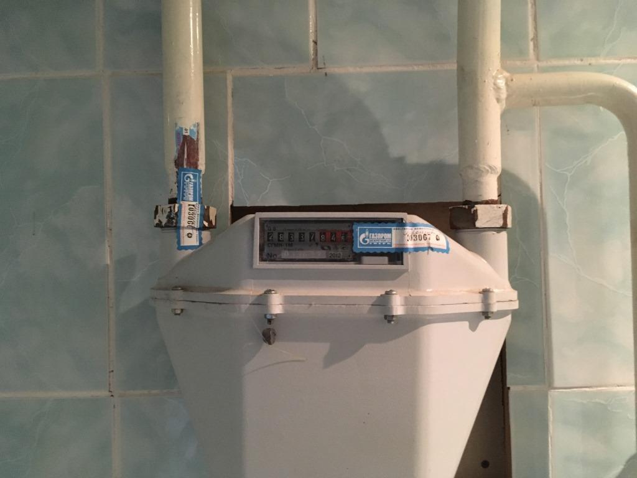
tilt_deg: +0.5
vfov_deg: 48.2
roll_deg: +1.0
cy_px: 239
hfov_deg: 61.7
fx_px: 534
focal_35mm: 29
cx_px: 318
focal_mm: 4.15
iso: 250
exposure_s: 1/17
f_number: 2.2
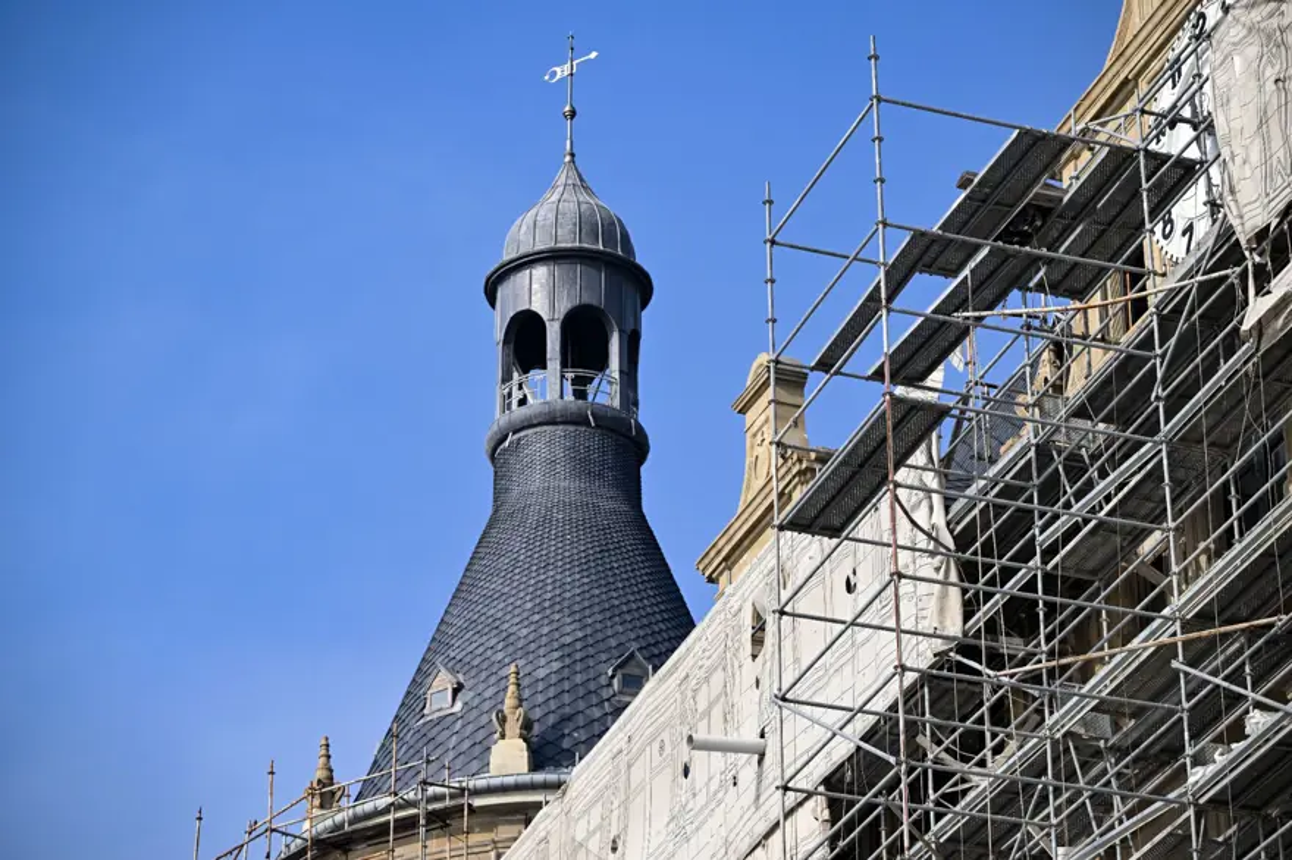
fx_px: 4125
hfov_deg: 17.8
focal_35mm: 115
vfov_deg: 11.9
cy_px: 430
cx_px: 646
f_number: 3.5
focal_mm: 115
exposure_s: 1/8000
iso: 500
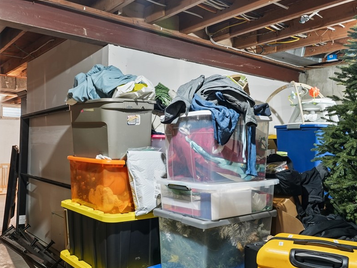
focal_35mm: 33
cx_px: 169
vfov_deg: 42.9
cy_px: 144
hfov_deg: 55.3
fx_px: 340
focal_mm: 16
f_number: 10
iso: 400
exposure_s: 1.3
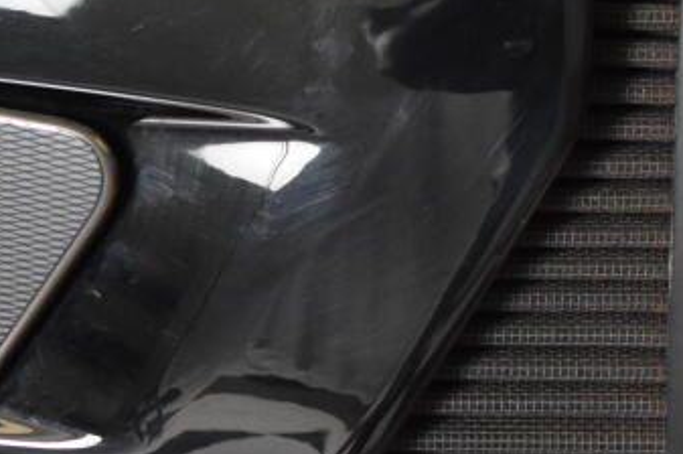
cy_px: 325
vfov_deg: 4.4
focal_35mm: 312
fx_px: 5913
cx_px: -282
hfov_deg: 6.5
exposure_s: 1/160
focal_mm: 35
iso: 800
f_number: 4.5
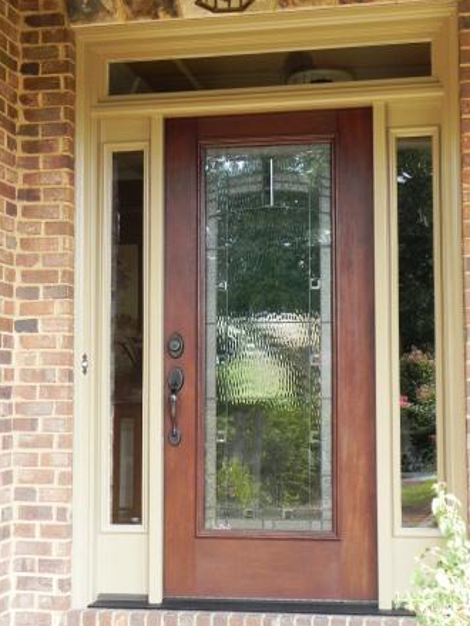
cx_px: 232
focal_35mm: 59
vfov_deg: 32.7
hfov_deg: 24.8
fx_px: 1068
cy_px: 314
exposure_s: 1/122
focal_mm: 10.3
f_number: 4
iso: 160
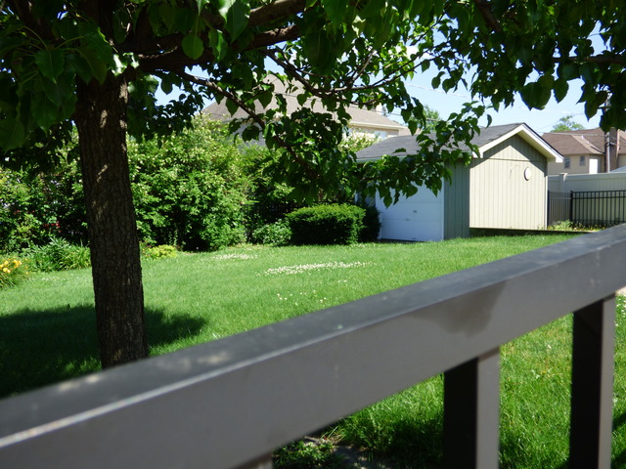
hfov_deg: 56.8
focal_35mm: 32
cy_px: 234
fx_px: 579
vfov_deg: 44.2
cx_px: 313
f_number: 3.4
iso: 100
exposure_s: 1/500
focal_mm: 5.78
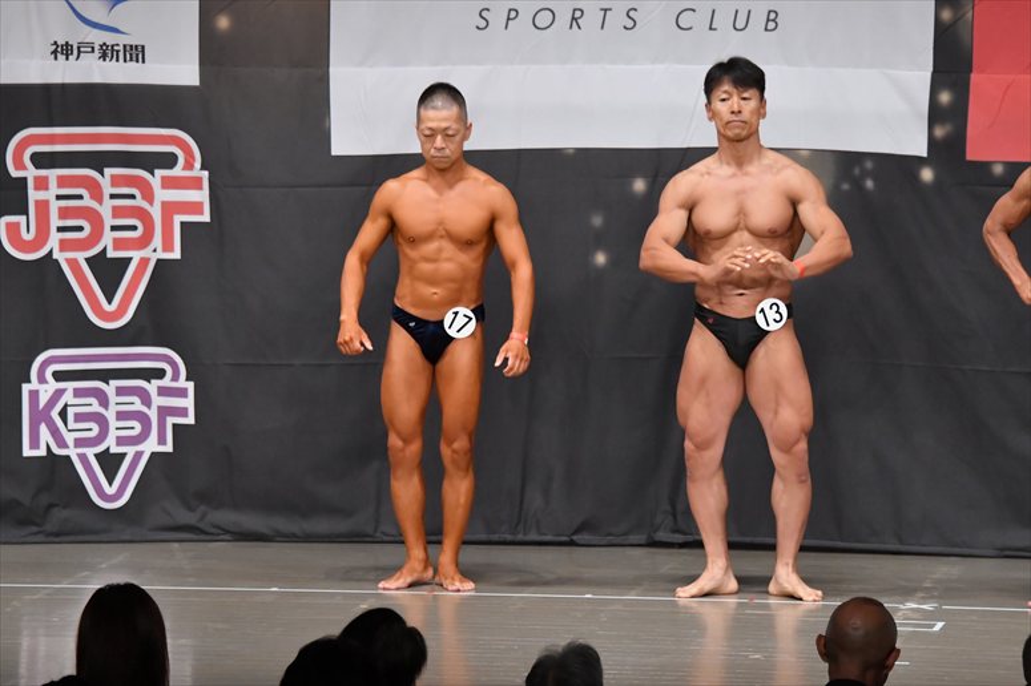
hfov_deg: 10.2
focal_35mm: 202
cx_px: 516
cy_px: 343
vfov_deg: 6.8
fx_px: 5782
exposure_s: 1/400
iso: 5000
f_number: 5.6
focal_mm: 135
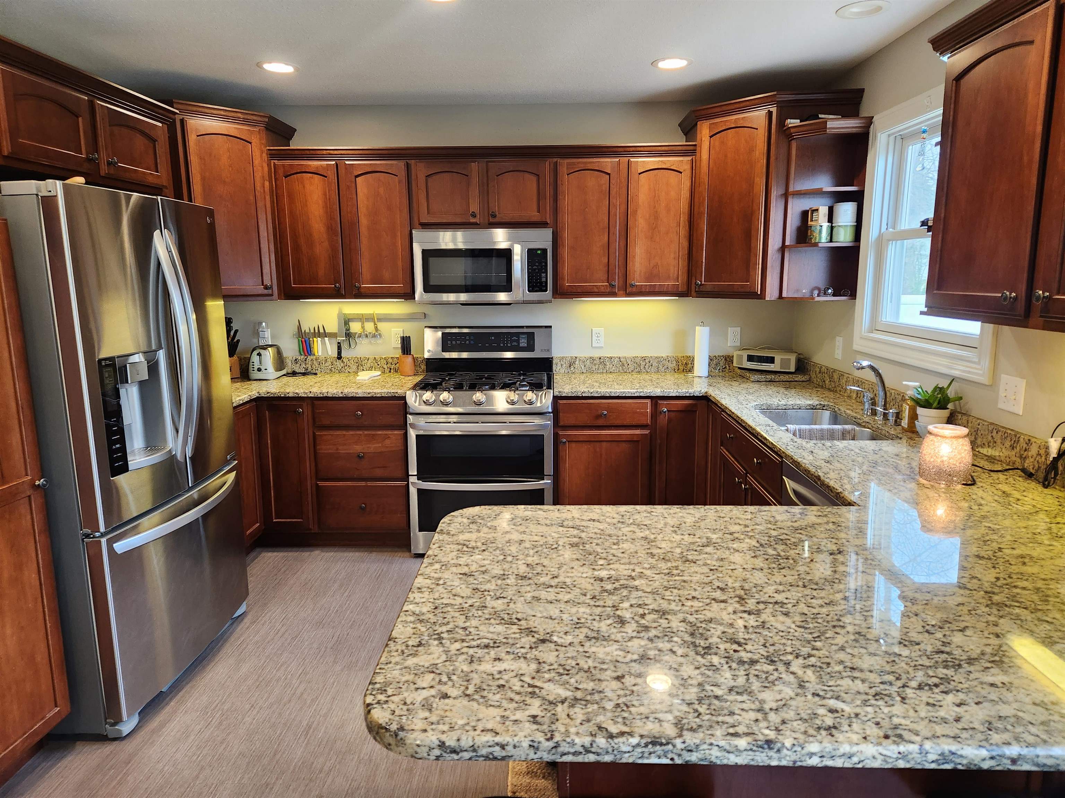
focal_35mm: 23
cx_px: 532
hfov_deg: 73.9
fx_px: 708
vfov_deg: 58.9
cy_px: 399
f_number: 1.8
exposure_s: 1/120
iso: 320
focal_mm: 5.4
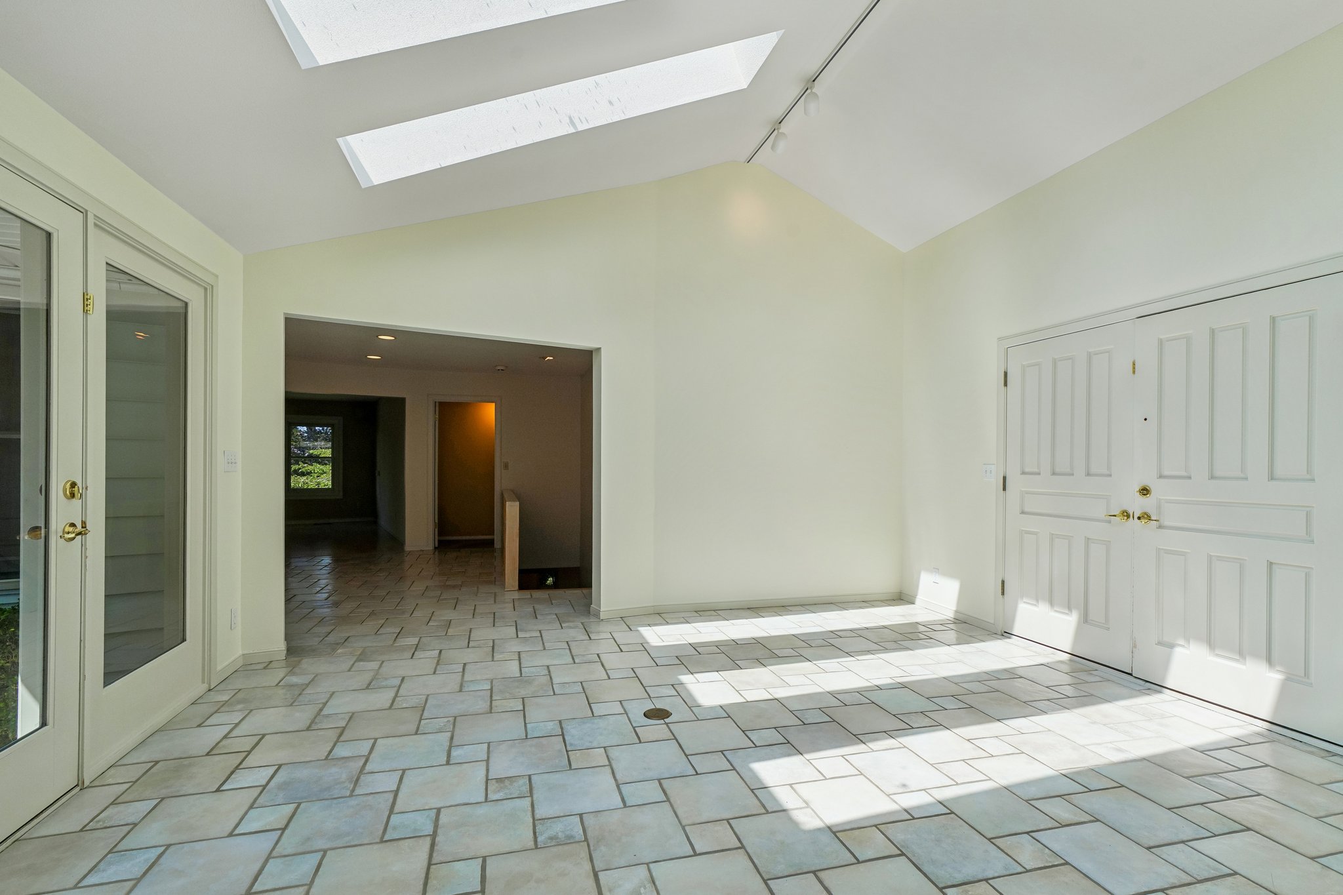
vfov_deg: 73.7
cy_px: 448
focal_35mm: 16
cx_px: 672
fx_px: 597
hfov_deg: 96.7
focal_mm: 16
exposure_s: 1/400
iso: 400
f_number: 8
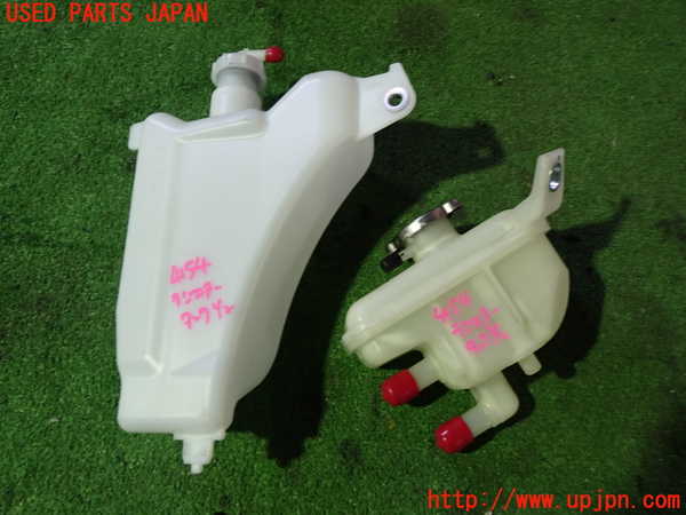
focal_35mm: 30
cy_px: 258
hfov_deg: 60.0
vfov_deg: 46.8
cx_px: 343
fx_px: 595
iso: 320
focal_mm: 5.4
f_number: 2.3
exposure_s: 1/30
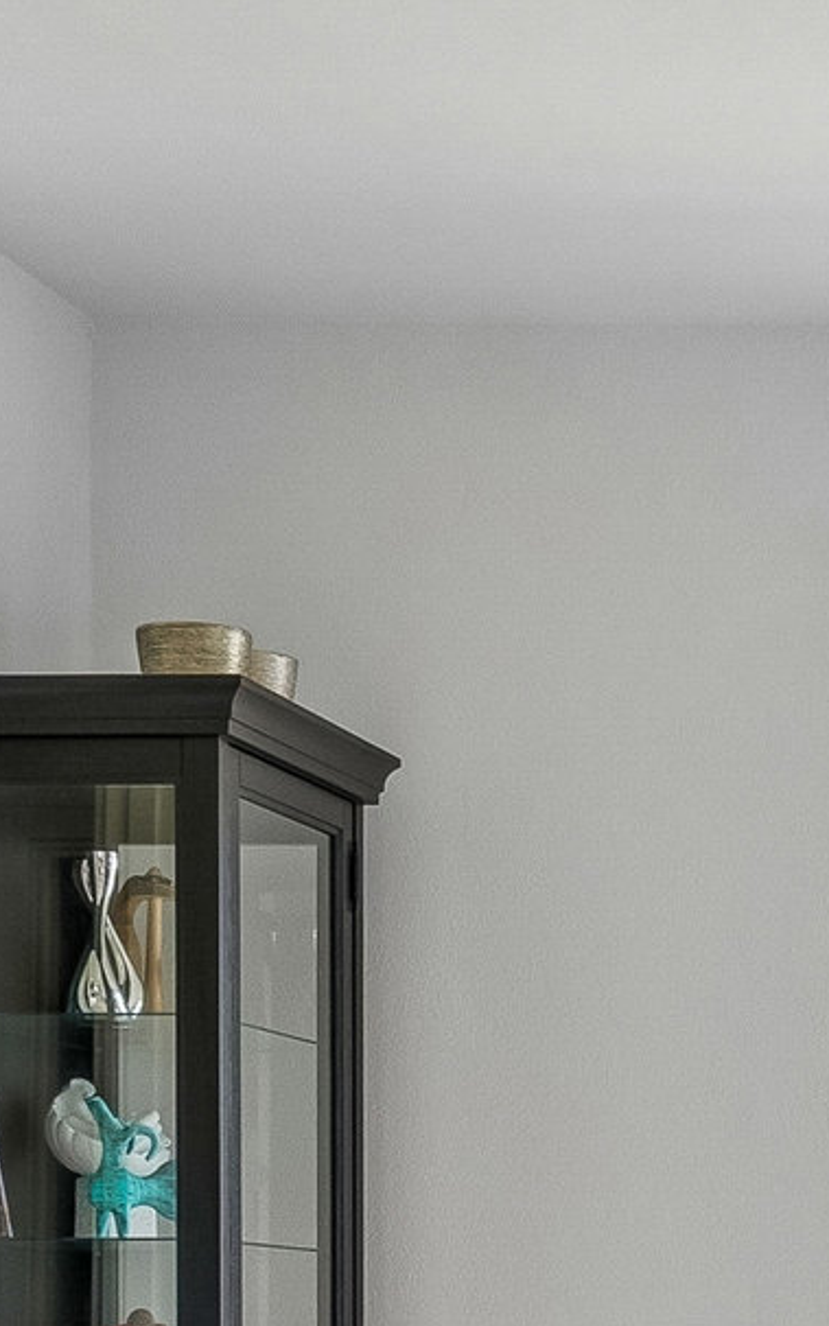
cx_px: 1571
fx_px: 4102
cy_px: 1365
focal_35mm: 114
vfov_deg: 17.9
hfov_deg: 10.7
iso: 200
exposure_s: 1/13
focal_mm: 15
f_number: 8
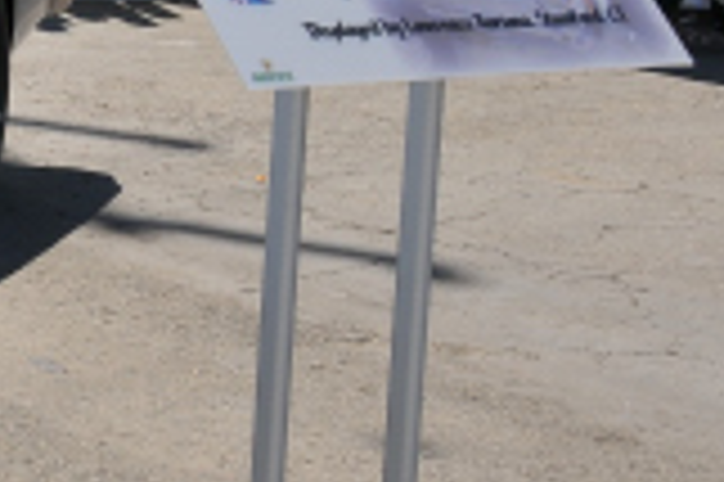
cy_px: 38
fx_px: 3234
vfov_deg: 8.5
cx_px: -594
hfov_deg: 11.8
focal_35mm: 161
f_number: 11
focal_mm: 27
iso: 200
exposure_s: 1/250
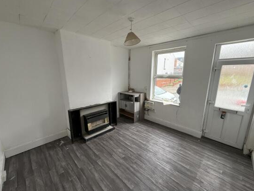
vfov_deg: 81.7
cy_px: 96
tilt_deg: -11.6
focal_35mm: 15
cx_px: 130
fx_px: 110
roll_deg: +0.0
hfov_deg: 98.2
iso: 160
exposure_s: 1/99
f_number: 2.2
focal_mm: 2.22
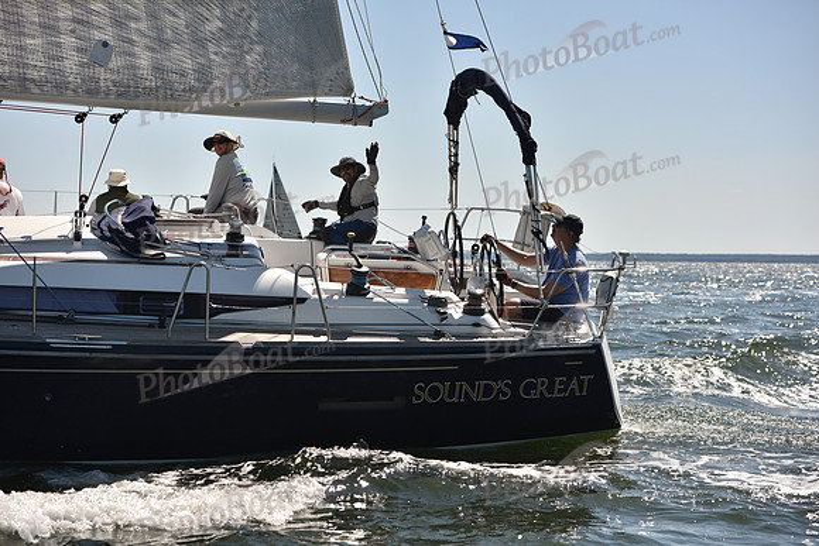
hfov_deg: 28.8
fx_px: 1593
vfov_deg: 19.5
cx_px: 410
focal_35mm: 70
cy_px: 273
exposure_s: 1/1250
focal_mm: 70
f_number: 4.5
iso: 250
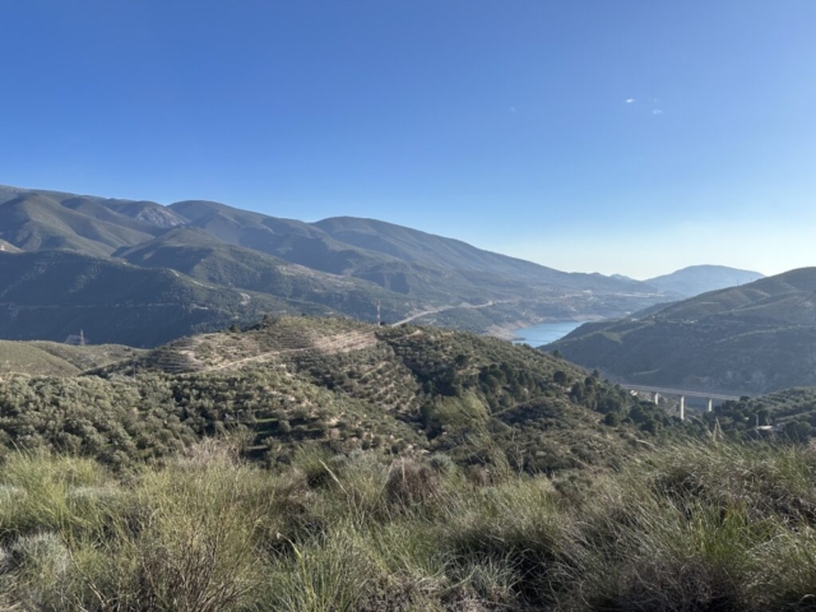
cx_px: 408
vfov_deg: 56.8
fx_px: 566
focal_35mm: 24
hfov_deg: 71.6
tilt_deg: -2.8
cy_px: 306
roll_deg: +0.8
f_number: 1.78
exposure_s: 1/5525
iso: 80
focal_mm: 6.86
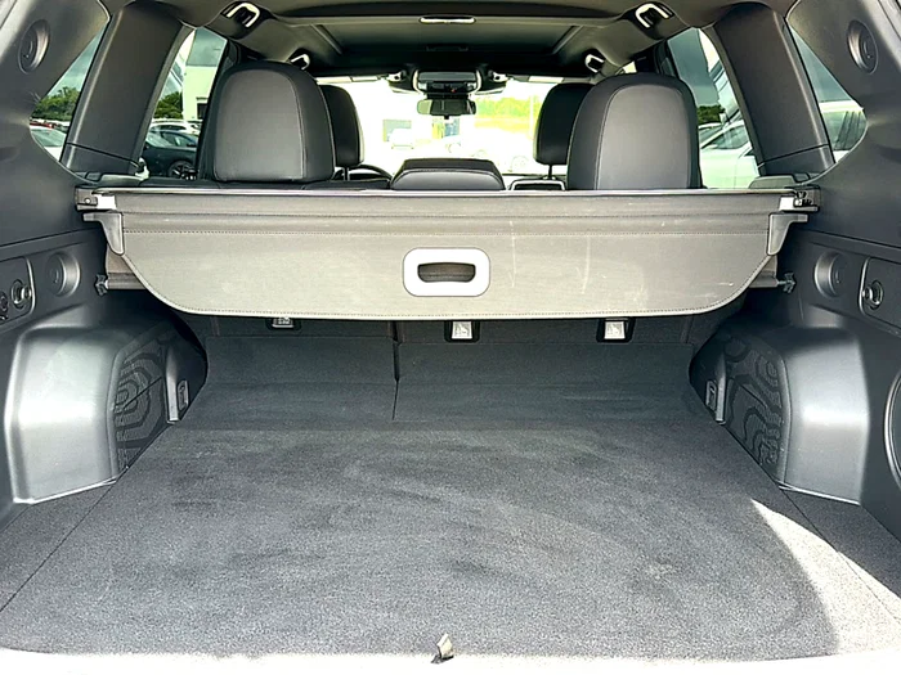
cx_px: 450
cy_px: 338
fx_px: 651
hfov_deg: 69.4
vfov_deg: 54.9
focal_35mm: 25
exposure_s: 1/280
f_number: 1.78
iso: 125
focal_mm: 6.86
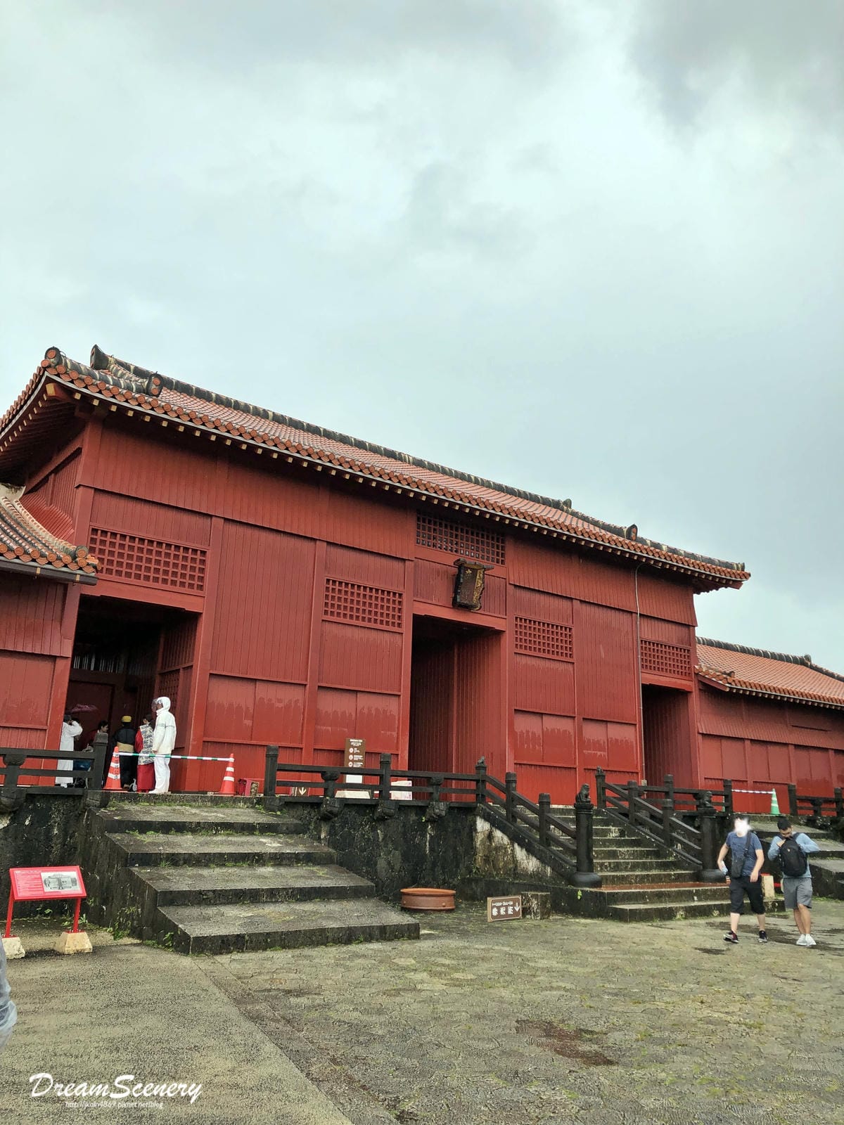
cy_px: 562
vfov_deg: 63.4
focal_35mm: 28
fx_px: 910
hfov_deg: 49.7
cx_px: 422
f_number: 1.8
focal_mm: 3.99
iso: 20
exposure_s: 1/393
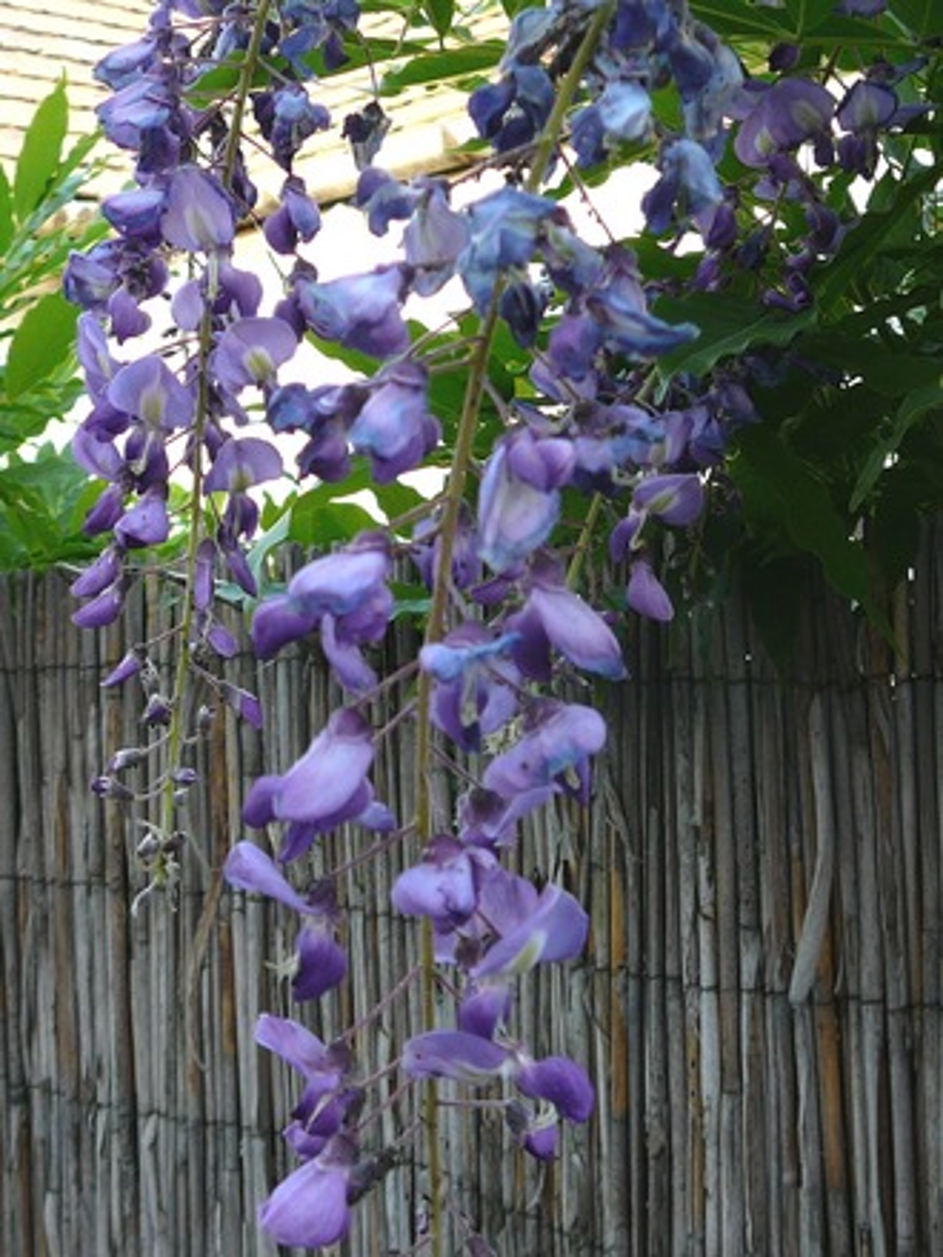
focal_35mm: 35
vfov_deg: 52.6
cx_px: 472
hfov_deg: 40.7
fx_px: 1271
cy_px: 628
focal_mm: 5.2
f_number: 2.8
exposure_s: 1/160
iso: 80
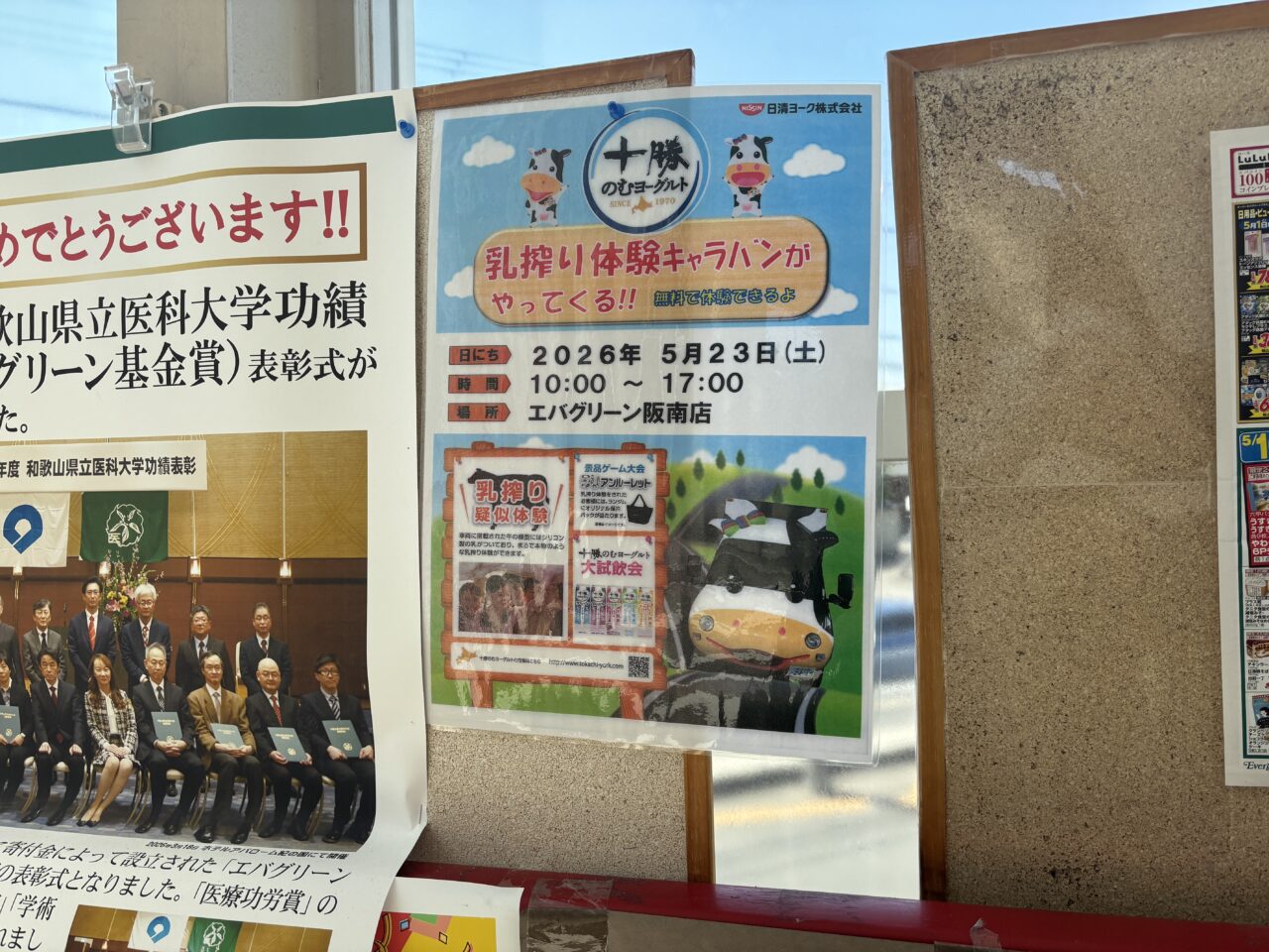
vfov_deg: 53.1
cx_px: 634
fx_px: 953
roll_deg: +0.2
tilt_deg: +0.2
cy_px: 476
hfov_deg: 67.3
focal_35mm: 26
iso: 50
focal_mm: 5.96
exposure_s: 1/988
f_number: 1.6
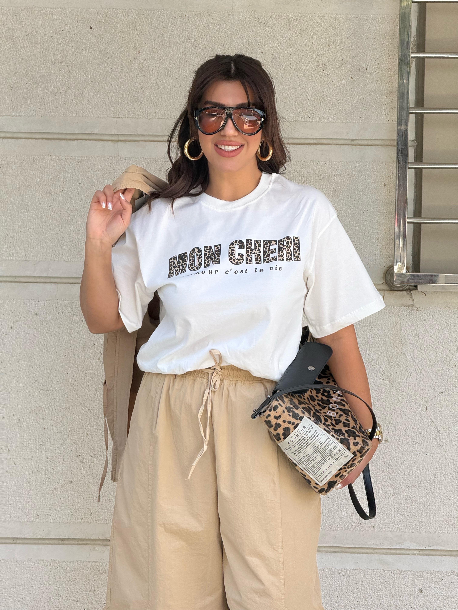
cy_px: 305
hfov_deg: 12.3
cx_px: 229
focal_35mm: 120
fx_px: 2117
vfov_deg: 16.4
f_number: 2.8
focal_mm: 15.66
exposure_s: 1/331
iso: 64
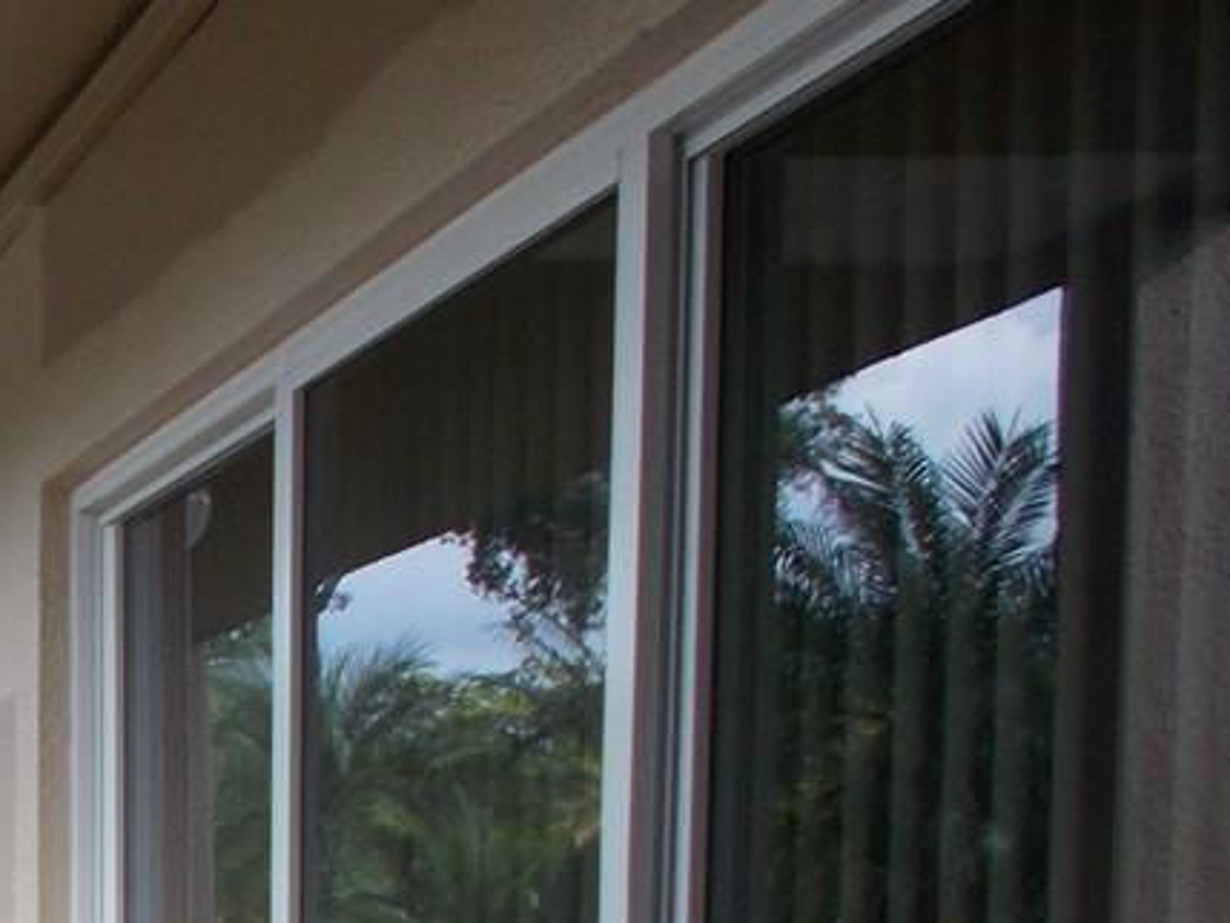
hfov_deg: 18.2
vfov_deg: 14.3
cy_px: 1353
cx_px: -562
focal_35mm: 97
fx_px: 3448
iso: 80
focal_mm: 4.6
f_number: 3.2
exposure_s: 1/125
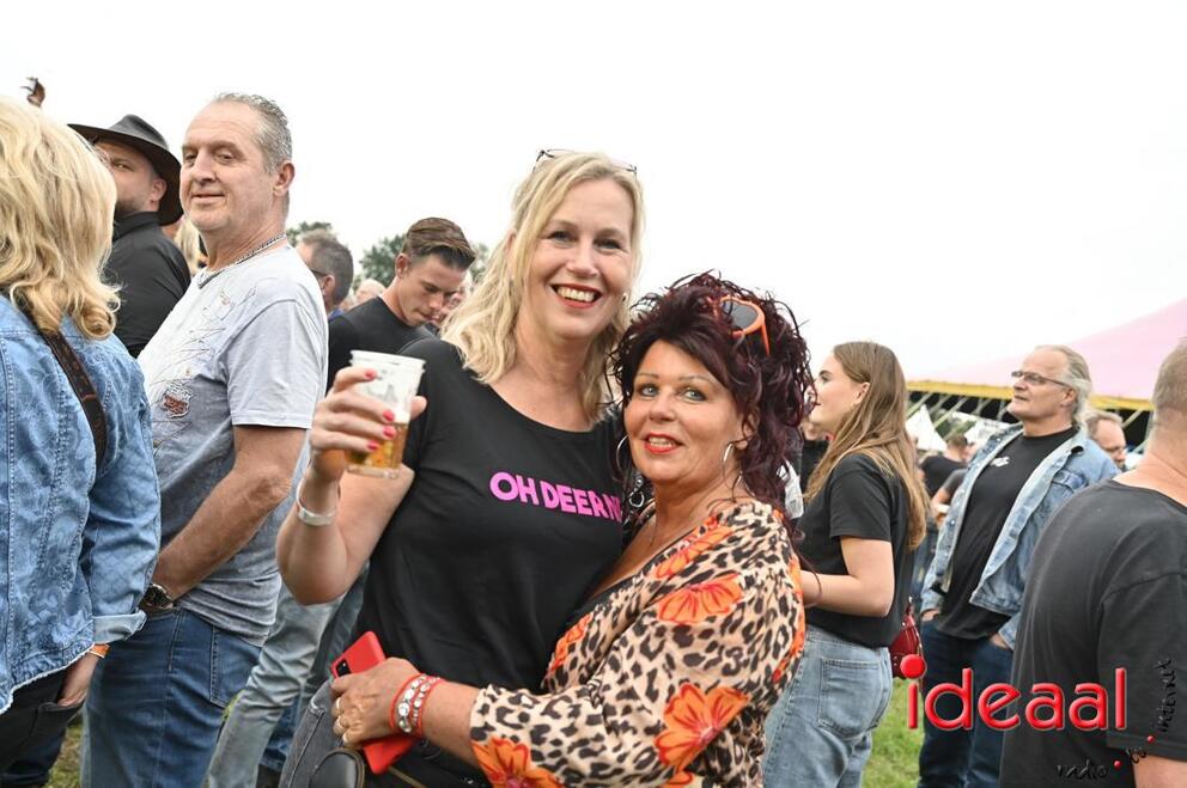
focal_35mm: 35
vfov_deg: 37.8
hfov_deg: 54.5
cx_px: 594
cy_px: 394
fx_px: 1153
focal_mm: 35
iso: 640
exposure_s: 1/60
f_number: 4
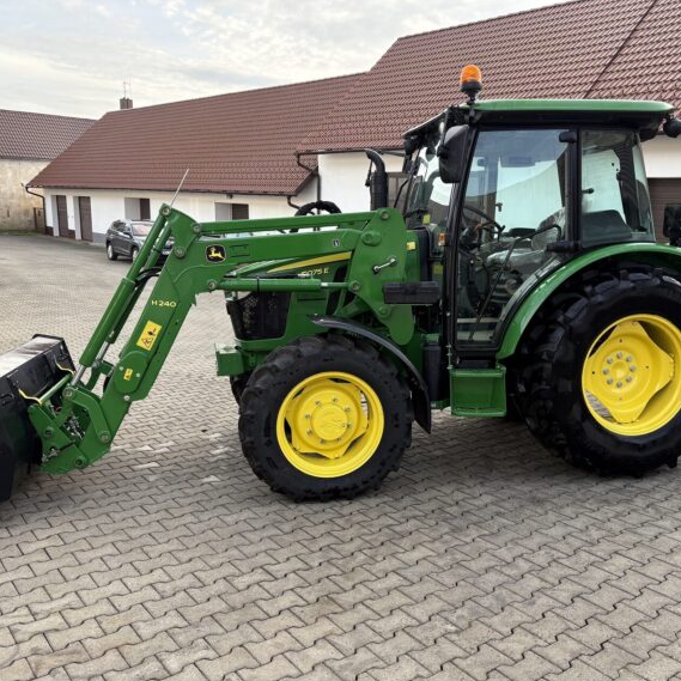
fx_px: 690
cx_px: 363
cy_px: 342
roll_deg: -1.0
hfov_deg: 52.5
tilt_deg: -12.5
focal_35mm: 31
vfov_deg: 52.5
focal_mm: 5.96
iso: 50
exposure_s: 1/369
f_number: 1.6
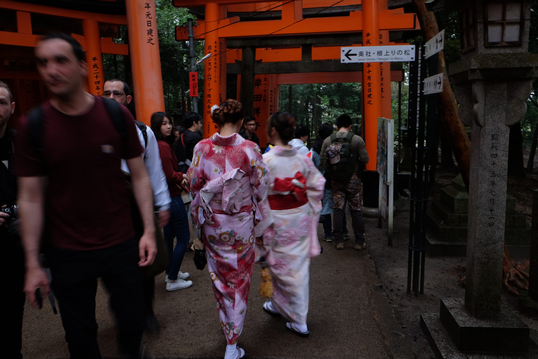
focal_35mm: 27
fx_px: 403
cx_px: 269
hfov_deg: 67.4
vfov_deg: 47.9
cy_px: 180
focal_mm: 18
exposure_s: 1/15
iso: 400
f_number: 7.1
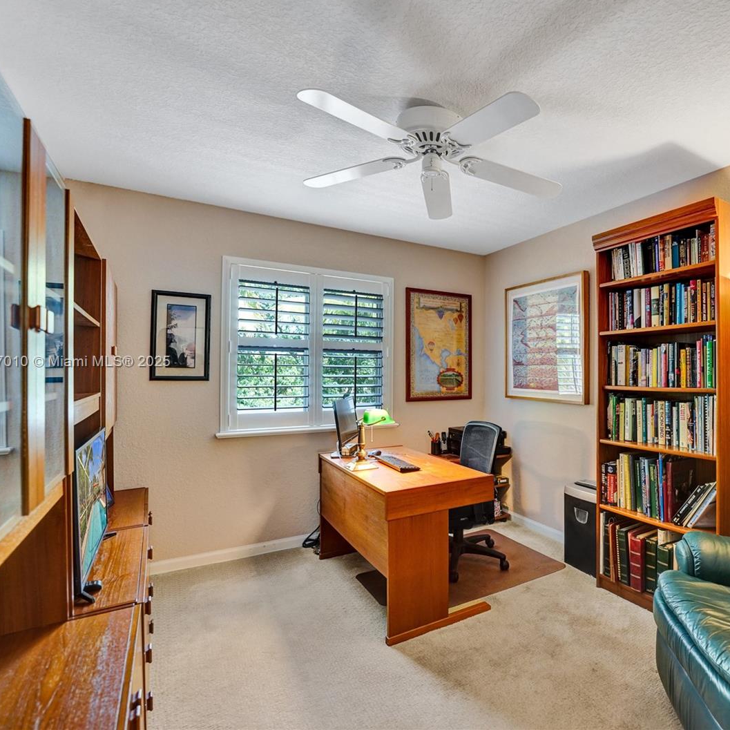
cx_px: 502
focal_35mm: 18
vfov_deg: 80.7
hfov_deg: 77.4
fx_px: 429
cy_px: 363
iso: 1250
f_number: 2.8
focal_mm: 14
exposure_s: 1/160
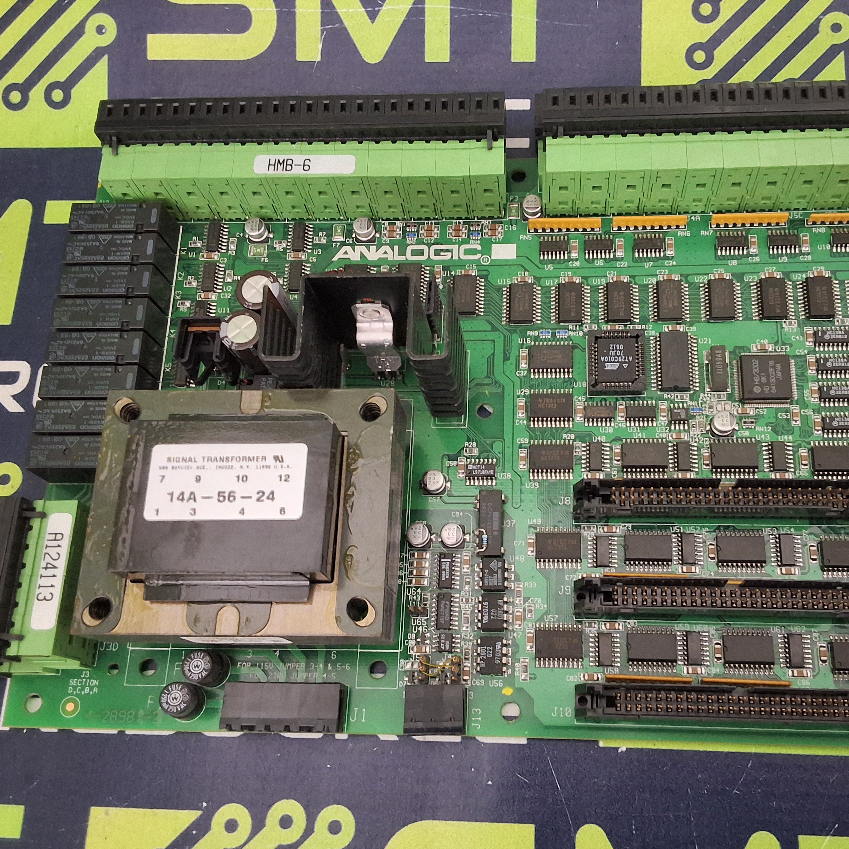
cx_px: 488
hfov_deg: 48.3
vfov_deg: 48.4
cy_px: 436
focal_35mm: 34
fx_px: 943
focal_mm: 2.91
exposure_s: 1/20
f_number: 1.9
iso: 400
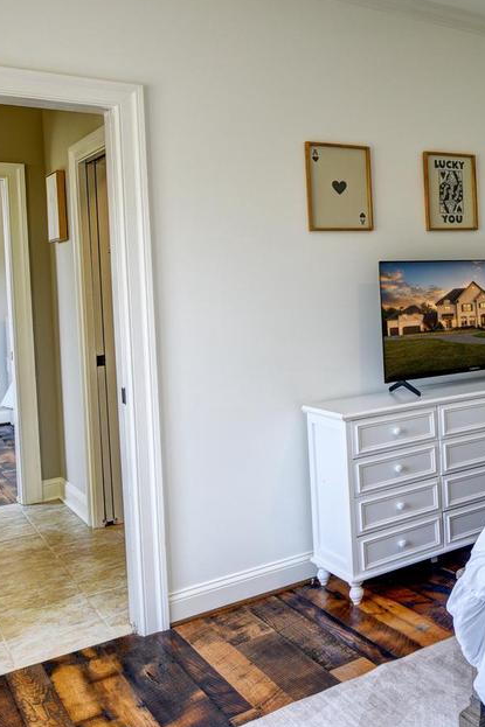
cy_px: 272
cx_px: 639
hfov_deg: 28.9
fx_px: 748
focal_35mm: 37
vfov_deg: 51.4
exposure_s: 1/40
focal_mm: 16
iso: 200
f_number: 8
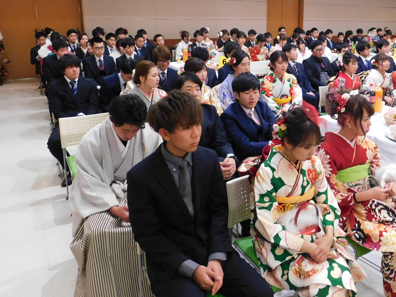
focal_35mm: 34
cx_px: 278
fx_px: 389
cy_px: 112
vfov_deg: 41.5
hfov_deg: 52.4
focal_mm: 4
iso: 250
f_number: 3
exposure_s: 1/30
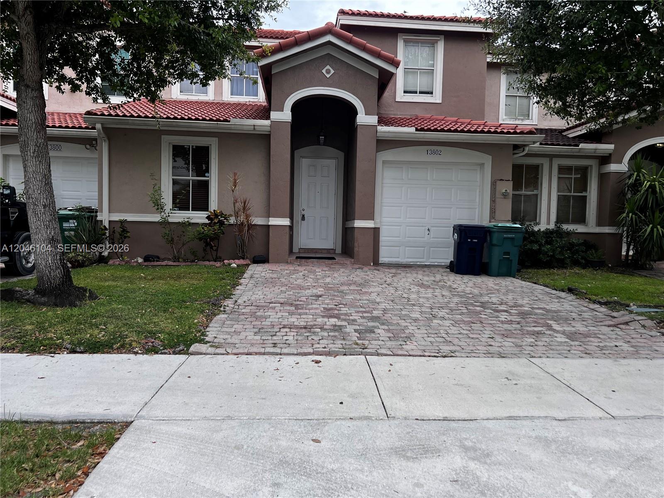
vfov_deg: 53.1
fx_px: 499
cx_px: 332
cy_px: 249
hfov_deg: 67.3
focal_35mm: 26
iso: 80
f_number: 1.5
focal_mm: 5.7
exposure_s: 1/121
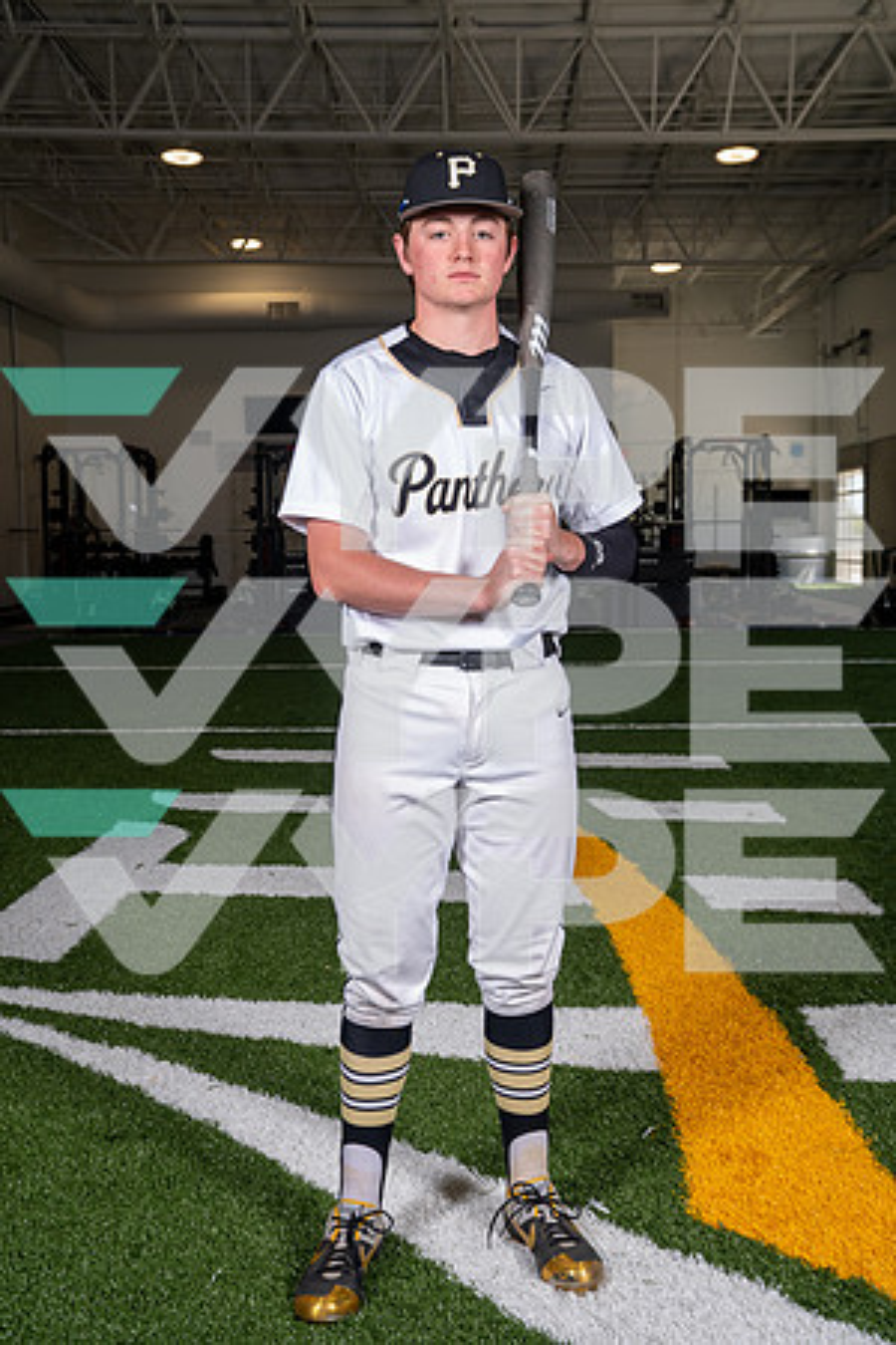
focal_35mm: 40
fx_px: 1493
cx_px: 448
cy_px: 672
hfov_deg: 33.4
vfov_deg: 48.5
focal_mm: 40
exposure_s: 1/200
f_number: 5.6
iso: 200
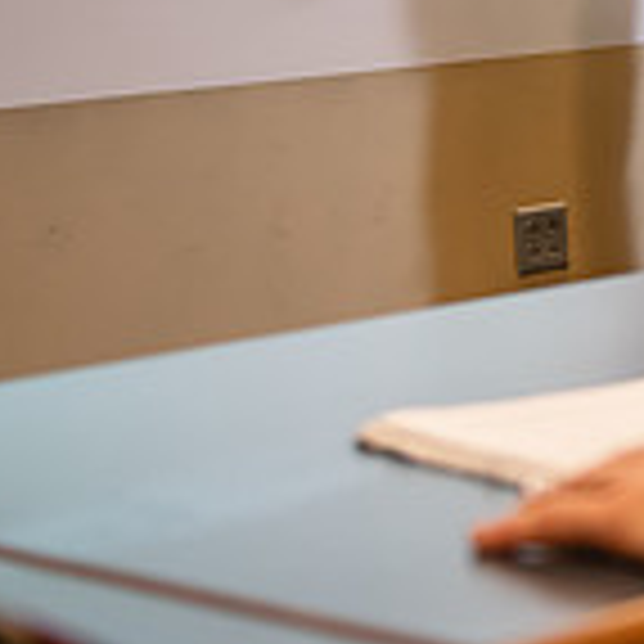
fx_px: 2905
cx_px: 779
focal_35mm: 138
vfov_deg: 12.4
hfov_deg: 12.4
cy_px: -65
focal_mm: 40
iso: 800
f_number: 2.8
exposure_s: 1/160
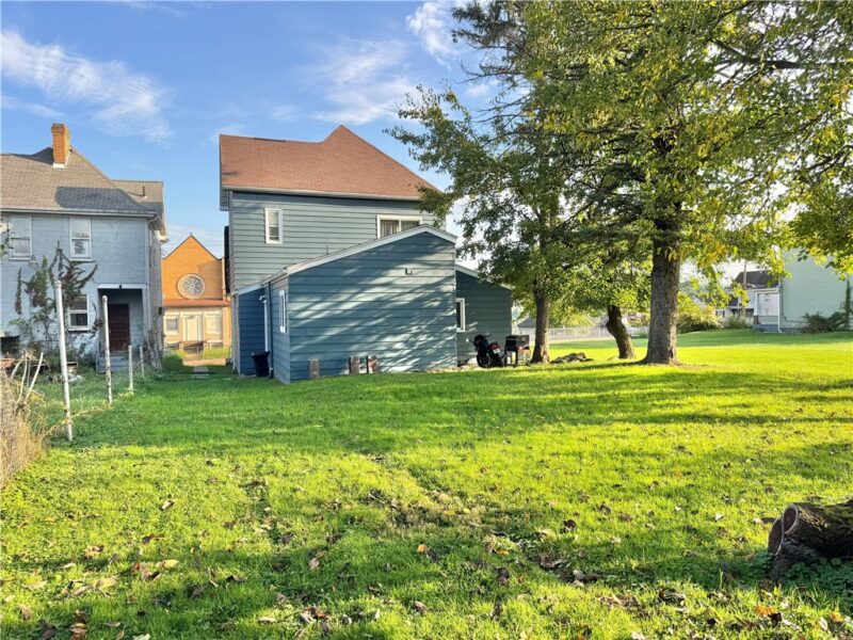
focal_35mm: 24
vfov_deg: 56.8
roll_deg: +1.1
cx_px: 426
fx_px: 591
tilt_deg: +0.6
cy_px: 320
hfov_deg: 71.6
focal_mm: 6.76
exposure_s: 1/980
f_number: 1.78
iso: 80
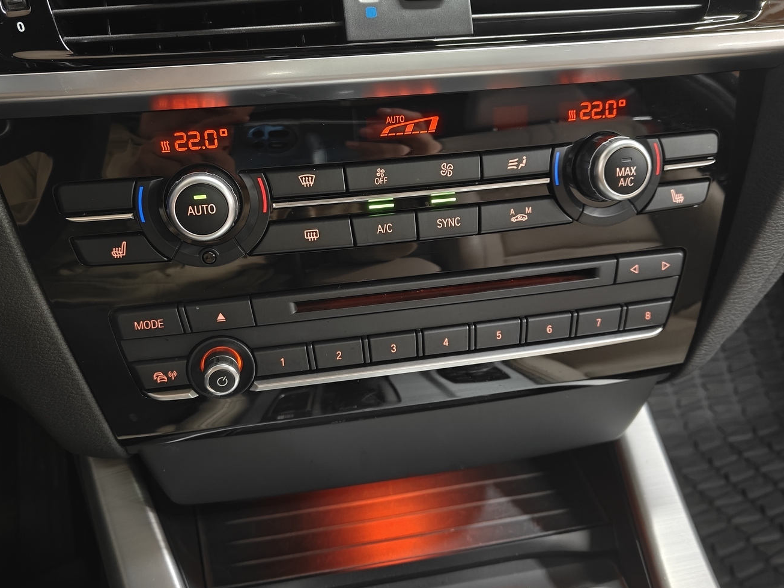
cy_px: 281
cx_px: 377
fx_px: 725
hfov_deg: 56.8
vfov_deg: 44.2
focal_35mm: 32
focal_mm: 5.59
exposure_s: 1/22
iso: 1250
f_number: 1.8
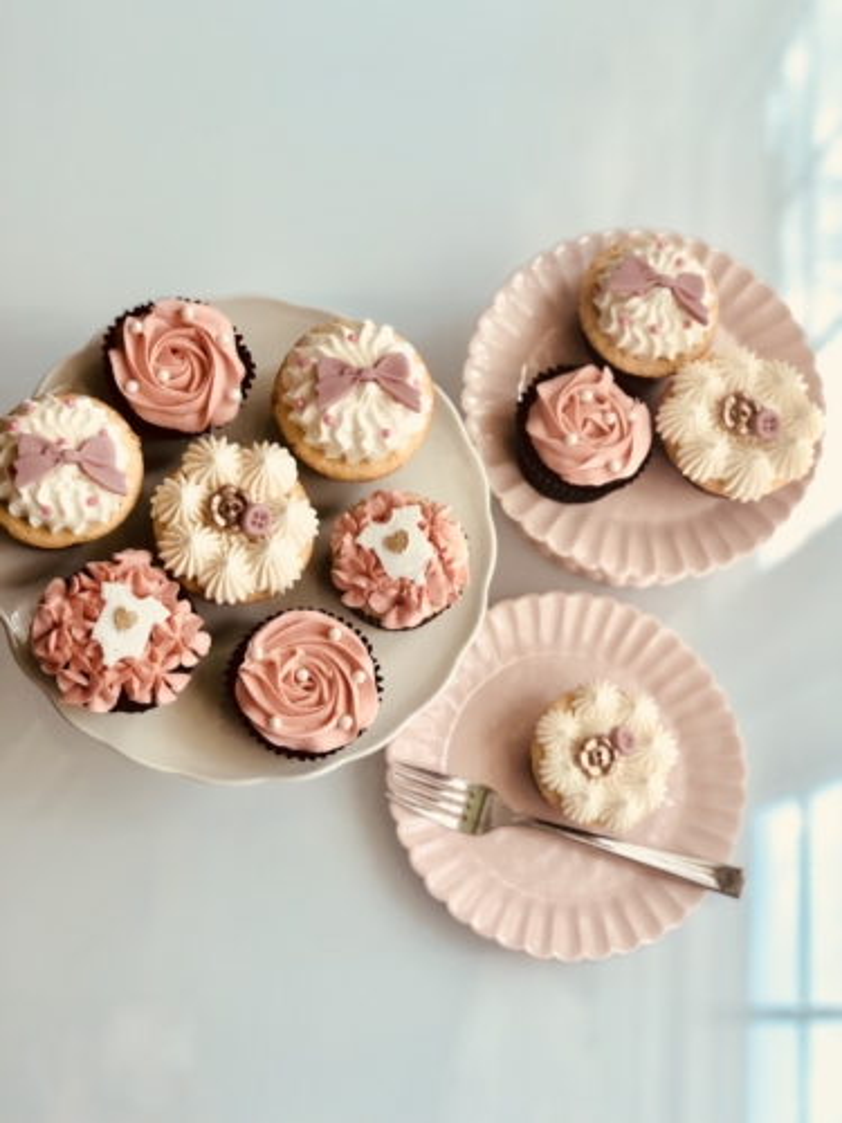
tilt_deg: -74.3
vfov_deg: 33.8
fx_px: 1849
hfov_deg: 25.7
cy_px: 562
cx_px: 421
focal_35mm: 57
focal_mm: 6.6
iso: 64
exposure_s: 1/60
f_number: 2.8
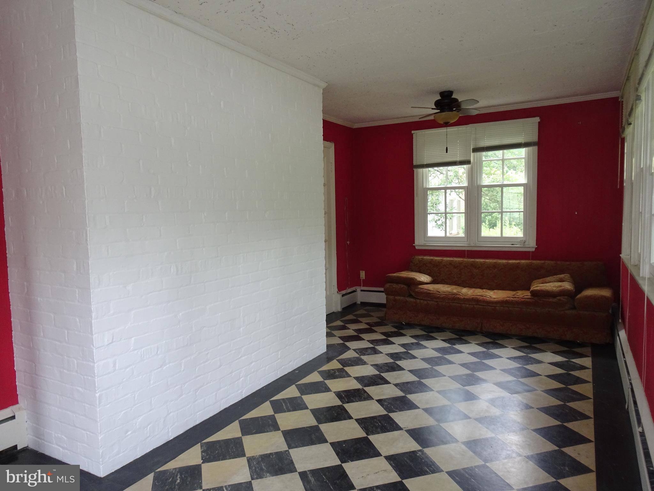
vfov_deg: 56.8
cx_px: 327
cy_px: 246
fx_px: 453
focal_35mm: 24
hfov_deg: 71.6
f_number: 3.5
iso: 200
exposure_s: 1/30
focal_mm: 4.1
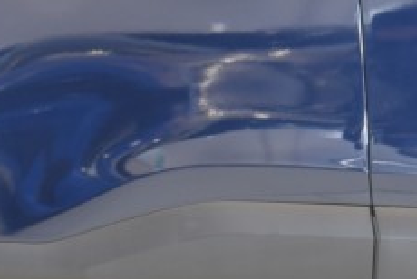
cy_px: -36
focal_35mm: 332
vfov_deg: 4.1
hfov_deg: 6.1
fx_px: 3851
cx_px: 580
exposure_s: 1.3
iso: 100
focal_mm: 34
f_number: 14
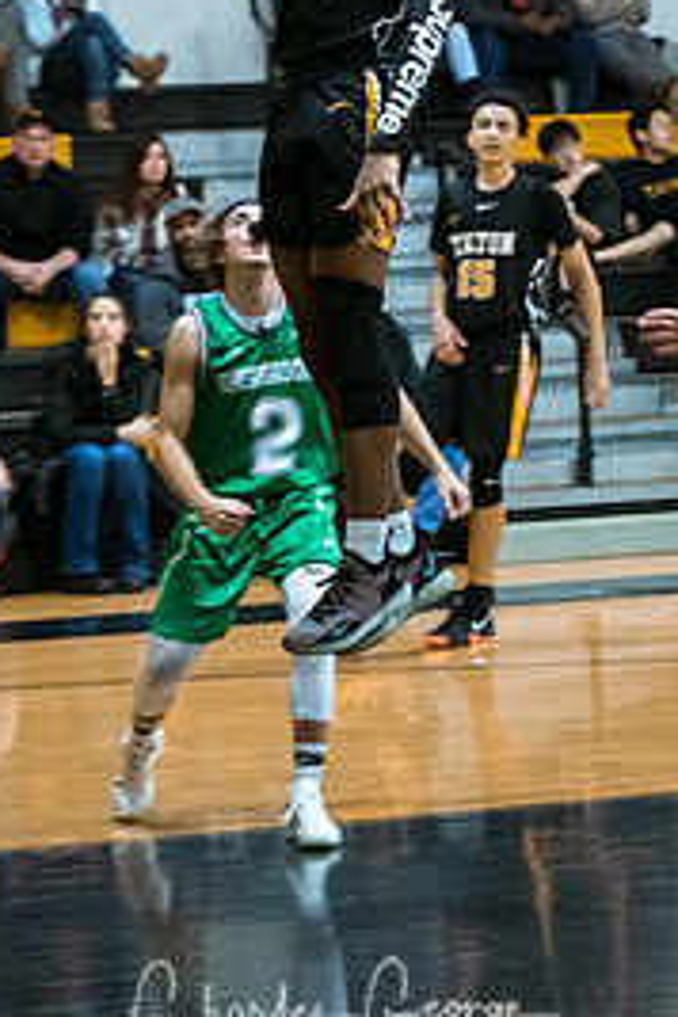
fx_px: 5000
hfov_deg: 7.8
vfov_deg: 11.6
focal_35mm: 177
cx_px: 309
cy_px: 229
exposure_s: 1/400
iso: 3200
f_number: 2.8
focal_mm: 70
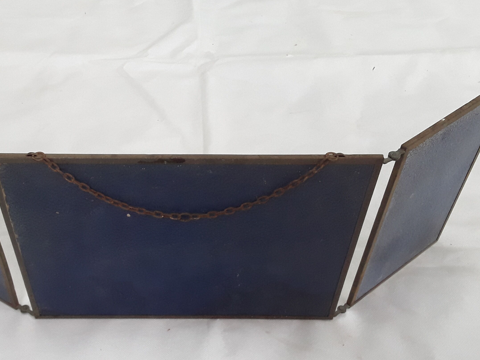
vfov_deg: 34.8
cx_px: 175
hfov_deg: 45.3
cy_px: 242
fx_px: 569
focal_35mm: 41
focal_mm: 2.91
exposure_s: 1/33
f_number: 1.9
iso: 64
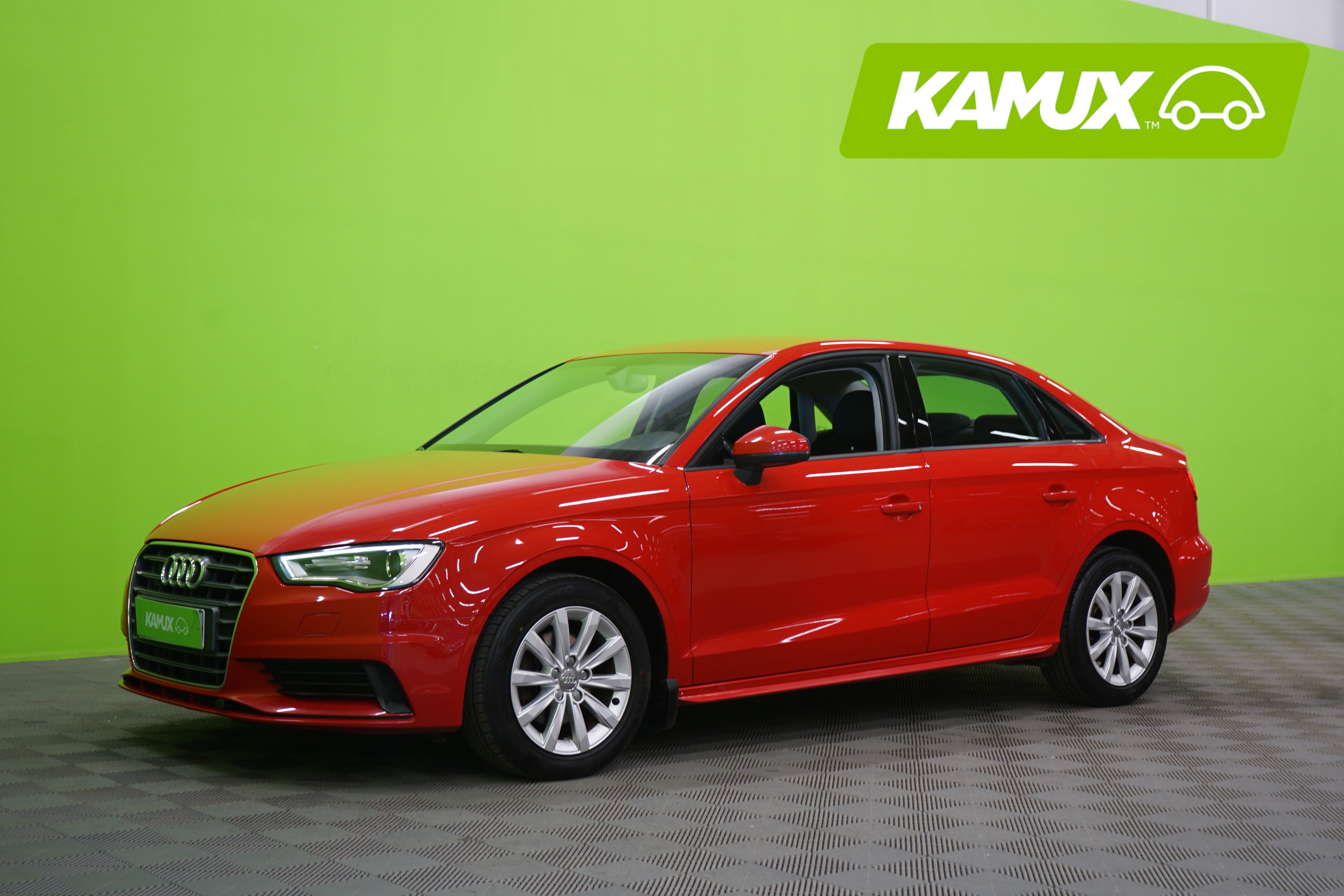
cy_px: 448
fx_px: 1829
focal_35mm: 49
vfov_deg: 27.5
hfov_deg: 40.3
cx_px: 672
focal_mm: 49
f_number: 5
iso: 400
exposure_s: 1/8
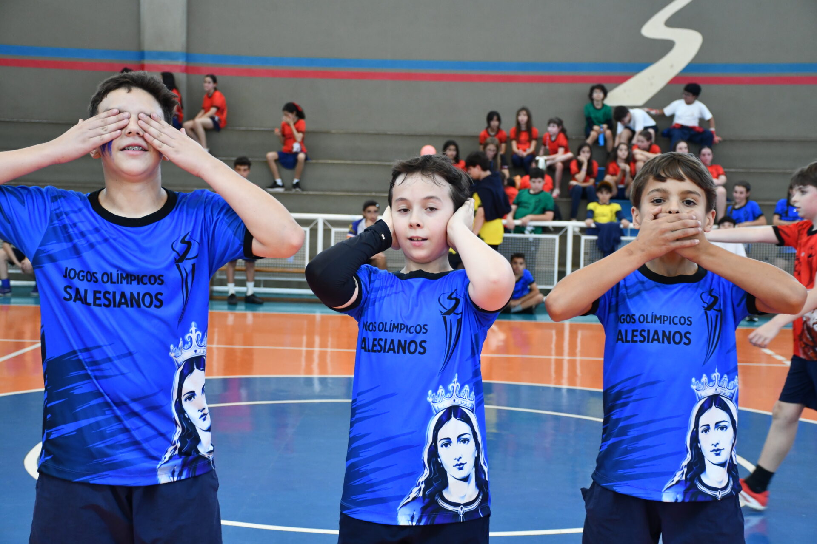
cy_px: 272
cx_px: 408
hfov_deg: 31.9
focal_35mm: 63
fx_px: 1430
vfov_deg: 21.6
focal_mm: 42
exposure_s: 1/125
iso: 1600
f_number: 4.5
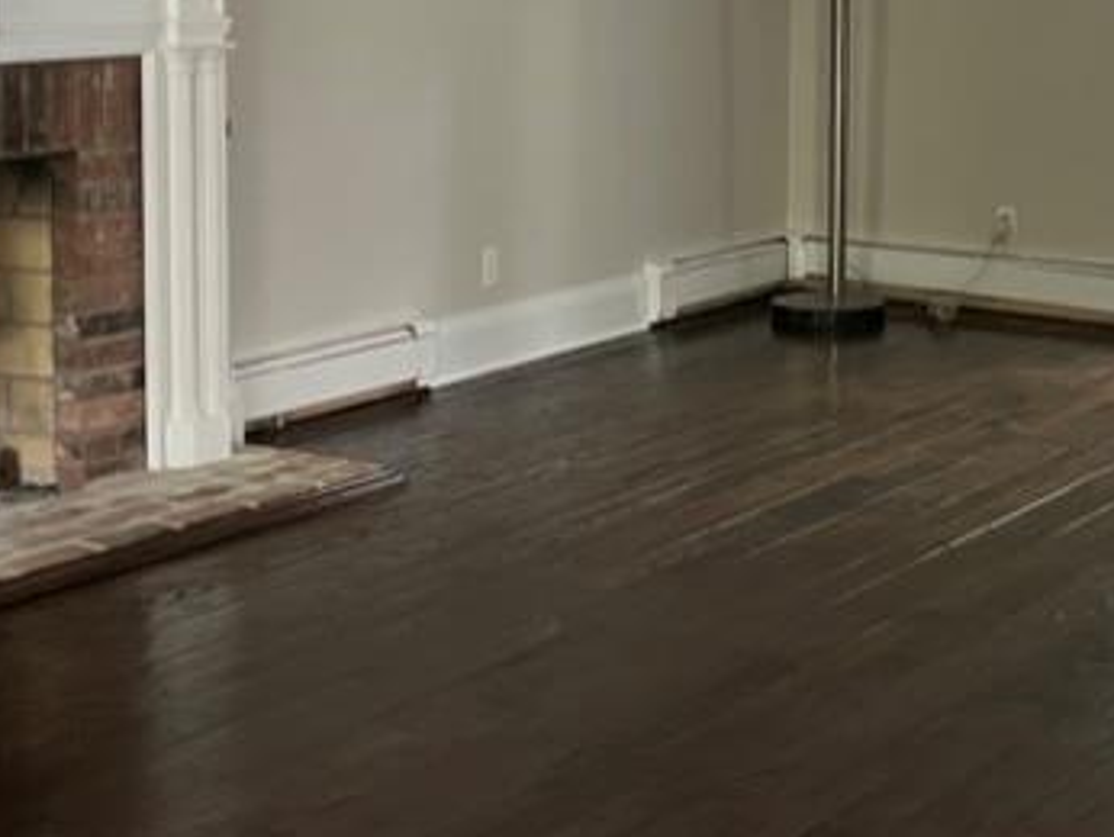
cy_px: 179
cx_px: 940
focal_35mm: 77
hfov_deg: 24.8
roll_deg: -0.8
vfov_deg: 19.0
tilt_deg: -8.4
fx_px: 2480
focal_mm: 5.7
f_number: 1.5
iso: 400
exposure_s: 1/40
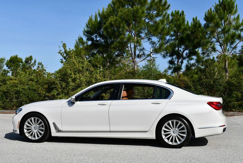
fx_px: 324
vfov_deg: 28.1
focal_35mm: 48
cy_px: 82
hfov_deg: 41.1
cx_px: 122
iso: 100
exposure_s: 1/320
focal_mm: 24
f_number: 9
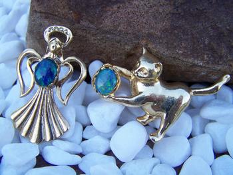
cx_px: 116
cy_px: 88
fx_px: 256
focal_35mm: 38
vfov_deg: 37.8
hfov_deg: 48.9
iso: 64
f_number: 2.8
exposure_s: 1/80
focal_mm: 6.3
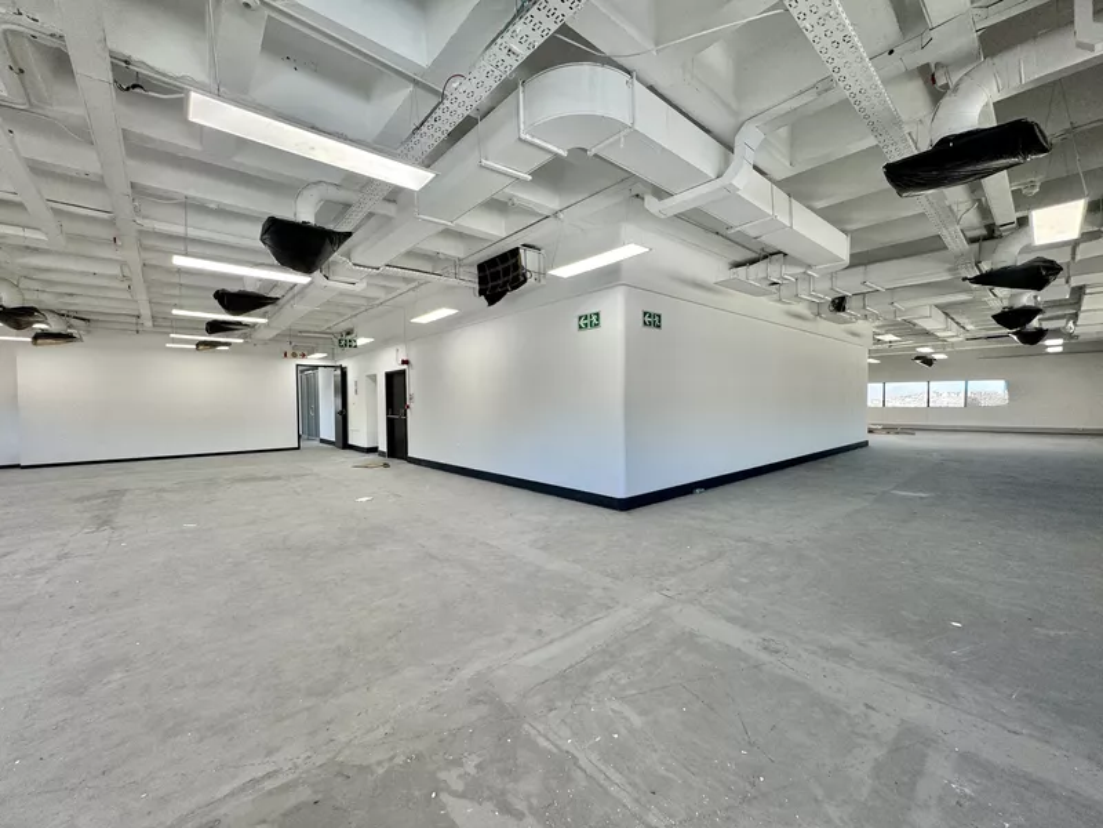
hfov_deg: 102.1
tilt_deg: -1.8
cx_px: 552
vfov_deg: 85.7
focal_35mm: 14
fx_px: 446
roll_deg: +0.5
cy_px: 414
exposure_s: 1/100
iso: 80
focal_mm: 2.22
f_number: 2.2
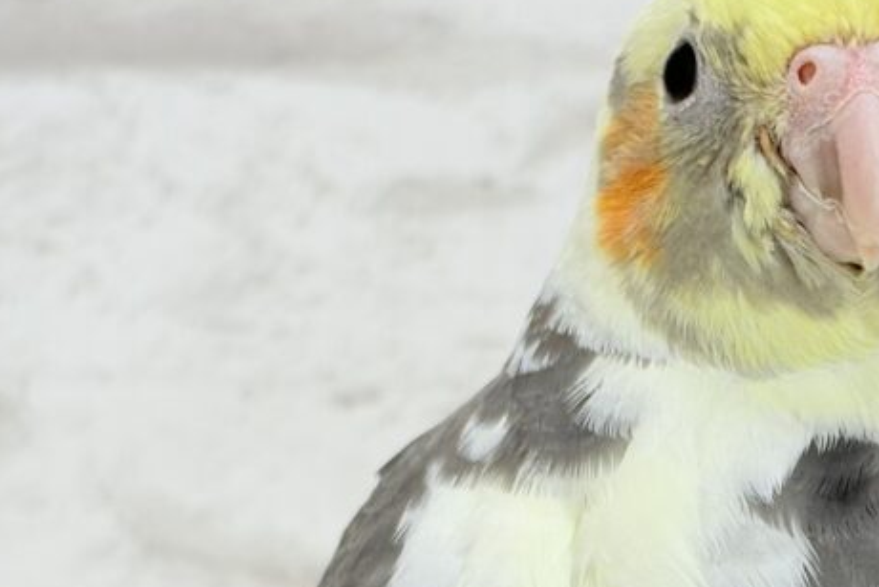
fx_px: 3444
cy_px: 620
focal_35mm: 141
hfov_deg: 14.3
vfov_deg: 9.7
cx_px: 850
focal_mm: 5.96
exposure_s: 1/100
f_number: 1.6
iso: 64
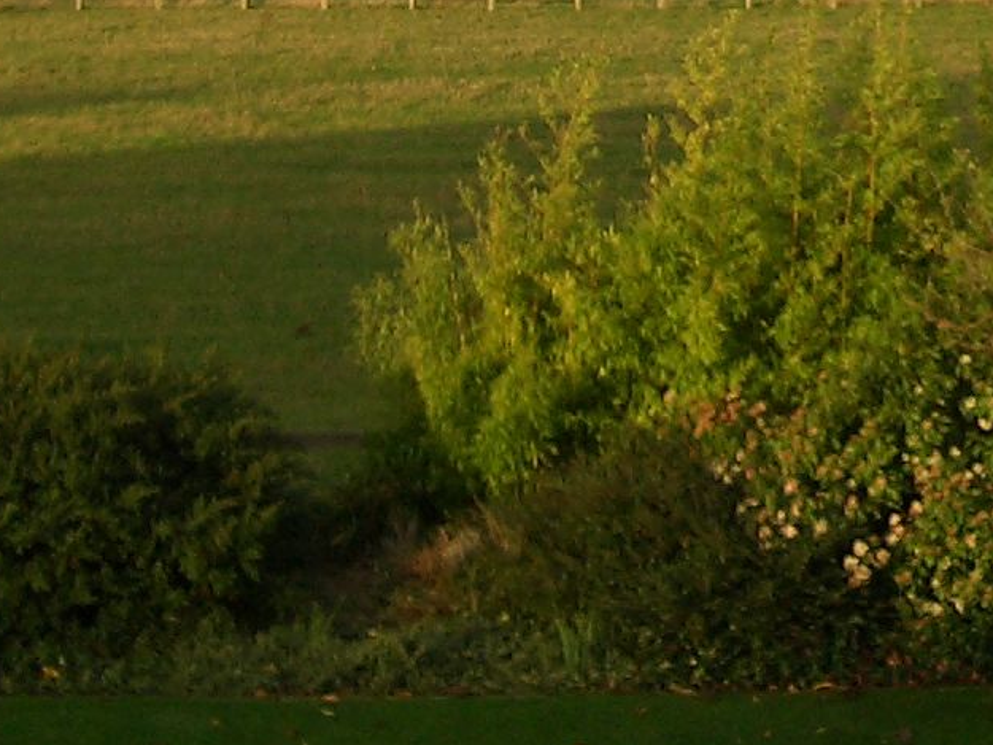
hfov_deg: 15.3
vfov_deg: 11.1
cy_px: -359
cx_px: 410
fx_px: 3701
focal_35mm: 129
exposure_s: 1/320
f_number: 2.6
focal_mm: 5.8
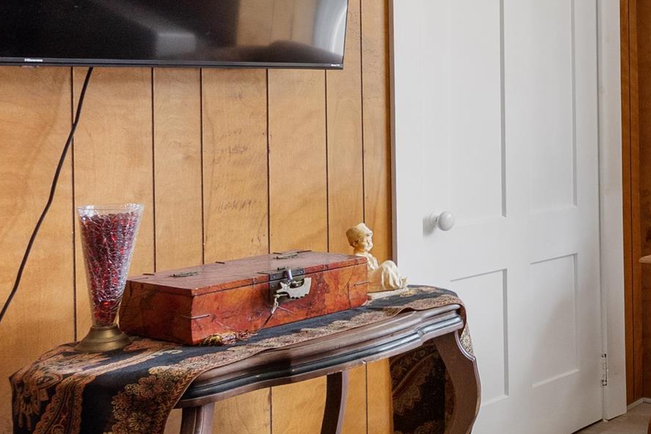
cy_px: 54
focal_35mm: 52
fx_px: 940
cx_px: 887
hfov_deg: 29.2
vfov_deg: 25.3
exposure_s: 1/60
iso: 100
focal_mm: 10
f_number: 8
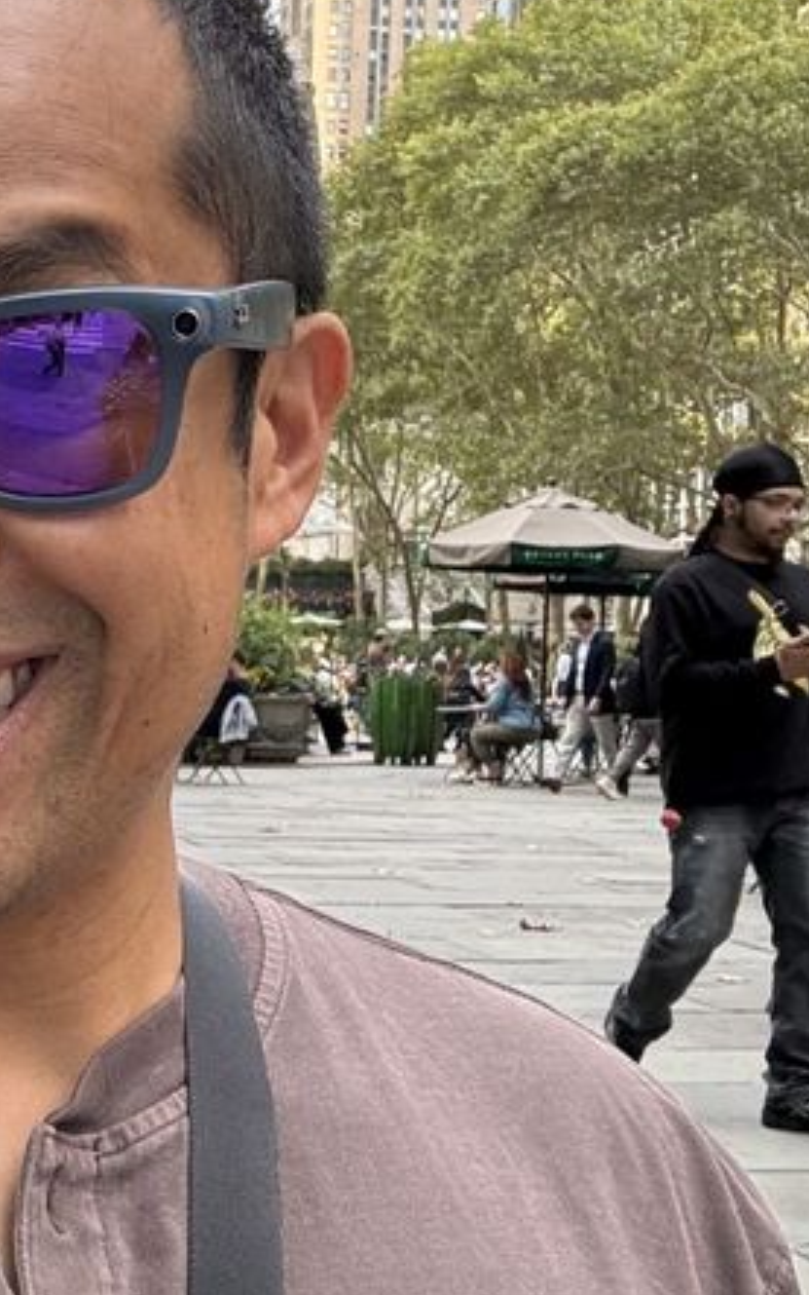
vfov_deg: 31.1
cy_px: 664
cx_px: -38
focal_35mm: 66
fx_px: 2327
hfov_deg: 19.1
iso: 50
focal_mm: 2.69
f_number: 1.9
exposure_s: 1/121
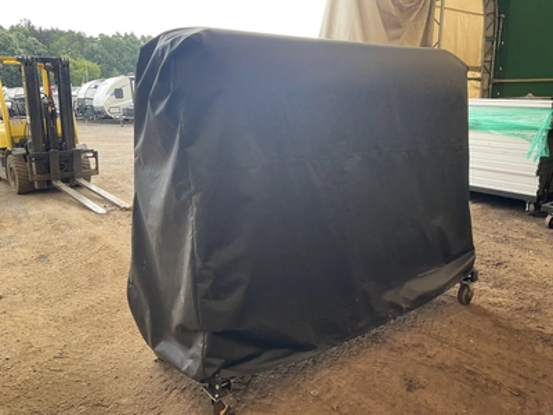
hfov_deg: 61.7
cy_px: 208
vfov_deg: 48.2
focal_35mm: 29
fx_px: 463
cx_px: 276
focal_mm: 3
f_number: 1.8
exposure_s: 1/122
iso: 25
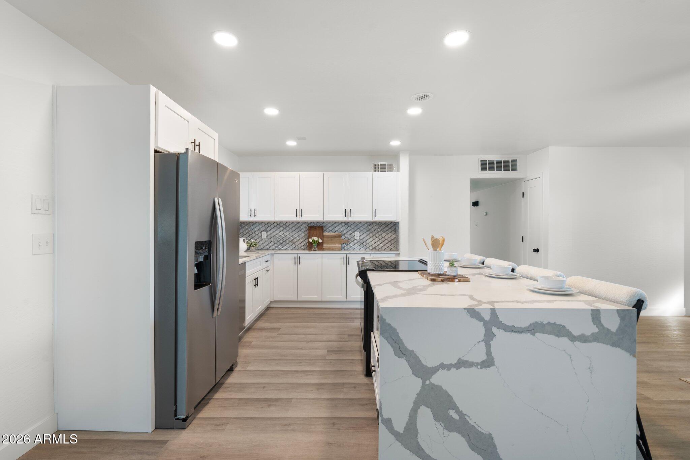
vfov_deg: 73.7
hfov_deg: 96.7
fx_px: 307
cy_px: 230
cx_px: 345
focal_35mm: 16
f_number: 8
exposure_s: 1/6
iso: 1000
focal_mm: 16
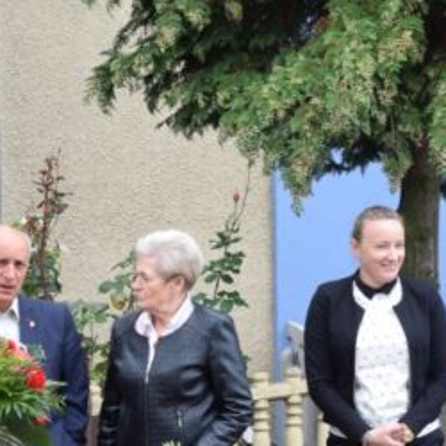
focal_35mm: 274
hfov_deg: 6.3
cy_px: 321
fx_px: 3994
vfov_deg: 6.4
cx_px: 548
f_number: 7.1
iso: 400
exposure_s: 1/200
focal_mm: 70
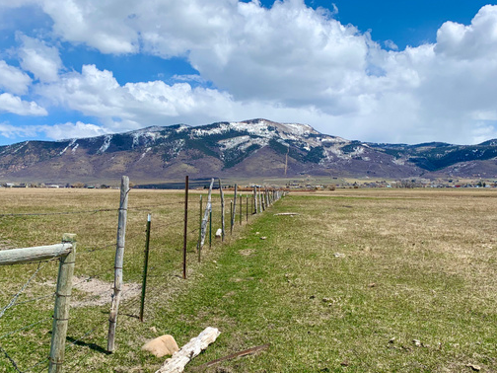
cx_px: 263
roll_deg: -0.8
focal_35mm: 33
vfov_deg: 42.9
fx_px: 474
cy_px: 204
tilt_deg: +0.2
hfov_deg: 55.3
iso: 25
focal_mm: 4.25
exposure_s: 1/4464
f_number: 1.8
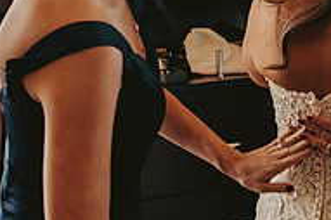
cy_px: 91
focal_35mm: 85
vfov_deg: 16.0
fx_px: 781
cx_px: 322
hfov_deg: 23.1
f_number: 3.5
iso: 800
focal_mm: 28
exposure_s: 1/100
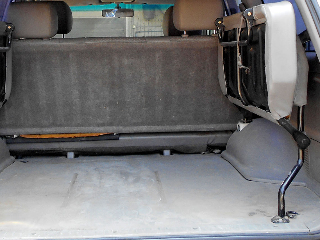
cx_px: 110
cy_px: 100
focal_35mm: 38
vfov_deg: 37.6
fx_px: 351
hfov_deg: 48.3
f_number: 3.2
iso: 80
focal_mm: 4.6
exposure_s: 1/40
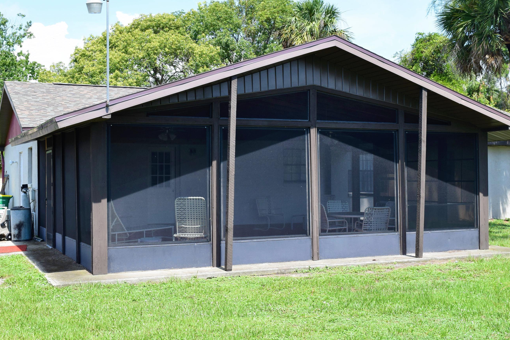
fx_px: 737
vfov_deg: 26.0
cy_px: 164
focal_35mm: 52
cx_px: 255
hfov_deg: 38.2
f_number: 10
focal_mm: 30
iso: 400
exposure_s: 1/250
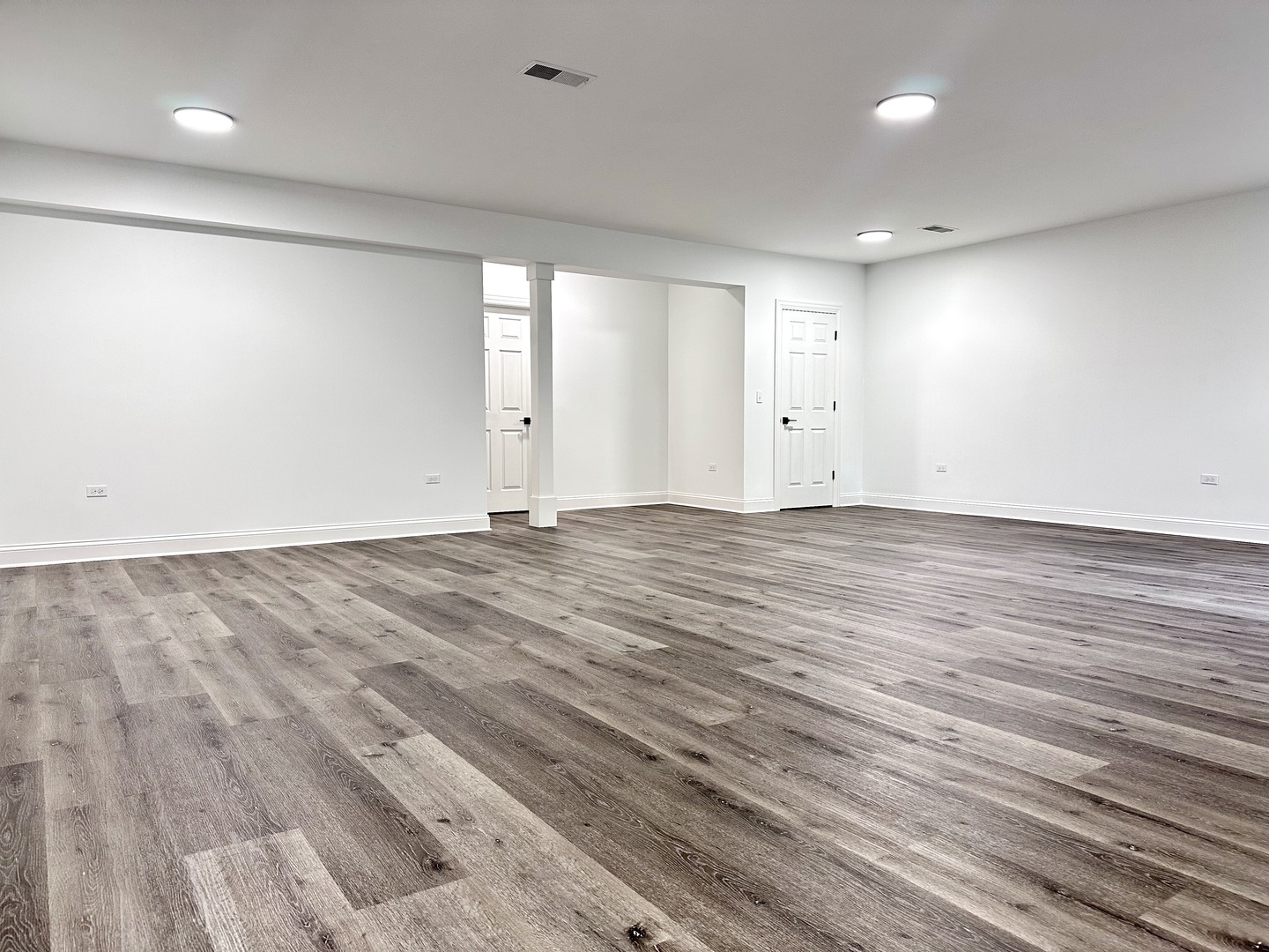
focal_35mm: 24
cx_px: 634
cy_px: 476
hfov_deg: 71.6
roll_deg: +0.0
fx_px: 880
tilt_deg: -3.0
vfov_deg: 56.8
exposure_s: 1/60
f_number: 1.78
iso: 160
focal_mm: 6.86
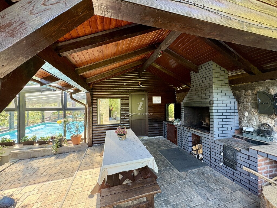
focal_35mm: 14
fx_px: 112
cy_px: 104
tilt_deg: +1.3
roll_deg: +0.1
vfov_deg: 85.7
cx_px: 138
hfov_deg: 102.1
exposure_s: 1/99
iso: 200
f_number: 2.2
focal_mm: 2.22
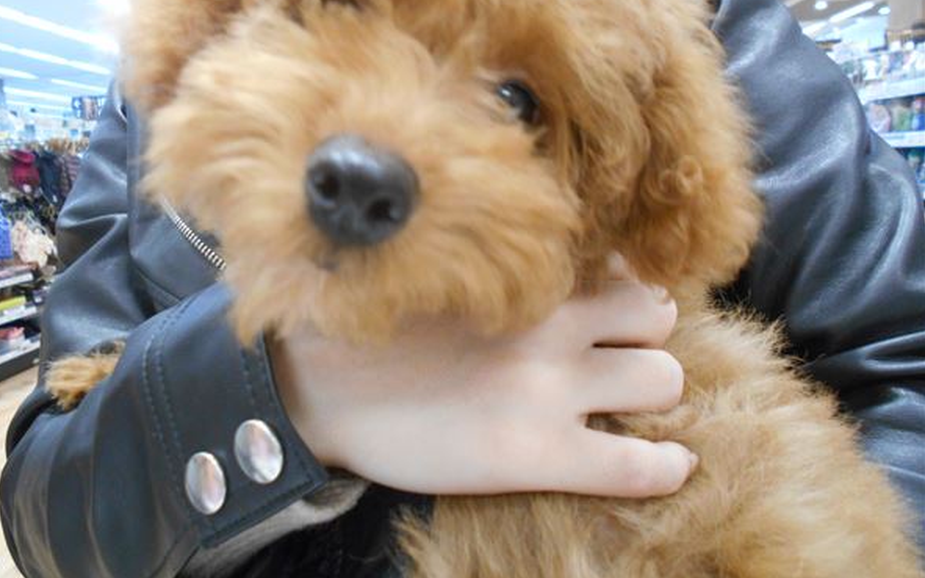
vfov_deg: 44.3
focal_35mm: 28
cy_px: 232
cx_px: 459
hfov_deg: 66.5
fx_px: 706
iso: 400
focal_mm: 4.6
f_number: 3.2
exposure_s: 1/25
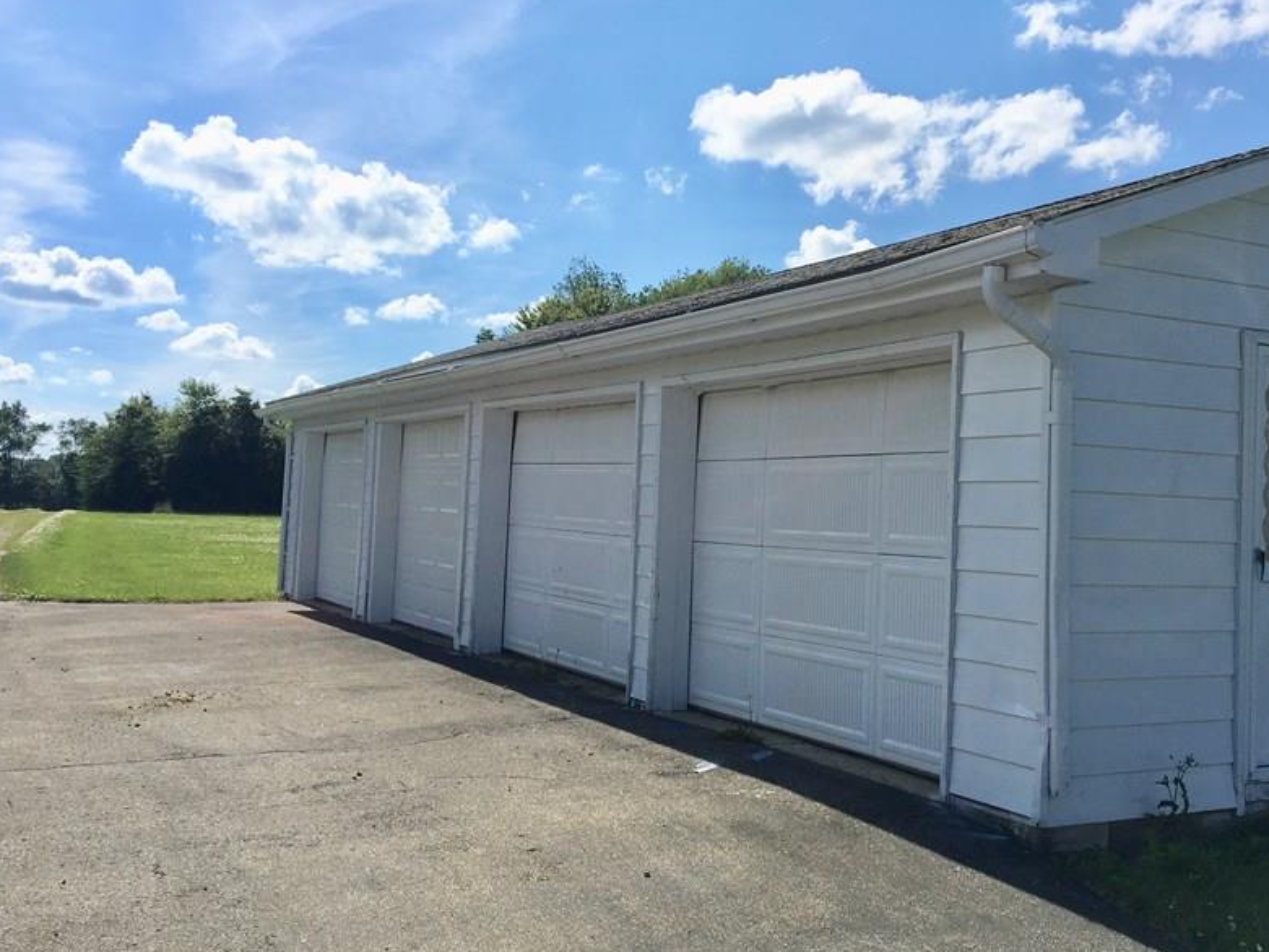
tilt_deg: +2.2
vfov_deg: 37.7
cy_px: 450
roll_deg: -1.9
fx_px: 1393
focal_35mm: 38
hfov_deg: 48.7
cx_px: 765
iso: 25
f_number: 2.2
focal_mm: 4.15
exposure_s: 1/3846
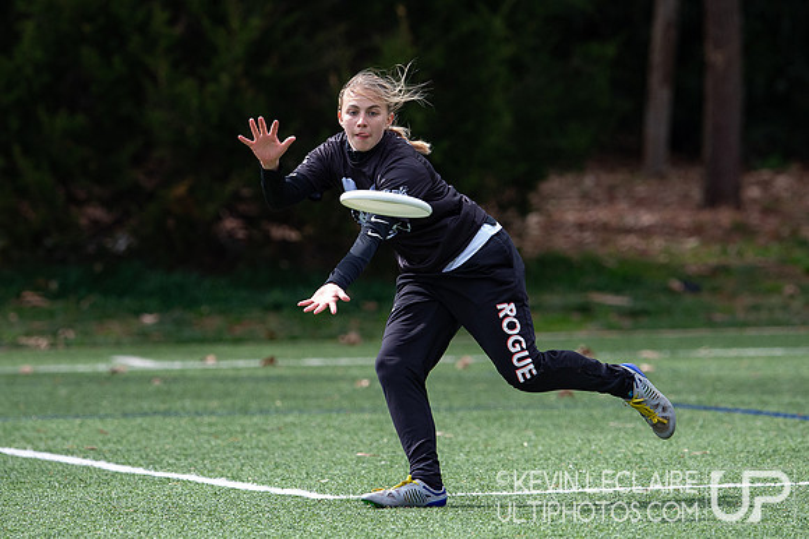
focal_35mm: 654
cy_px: 218
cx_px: 401
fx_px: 14684
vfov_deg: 2.1
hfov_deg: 3.2
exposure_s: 1/2500
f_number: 4
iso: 1250
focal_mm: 400
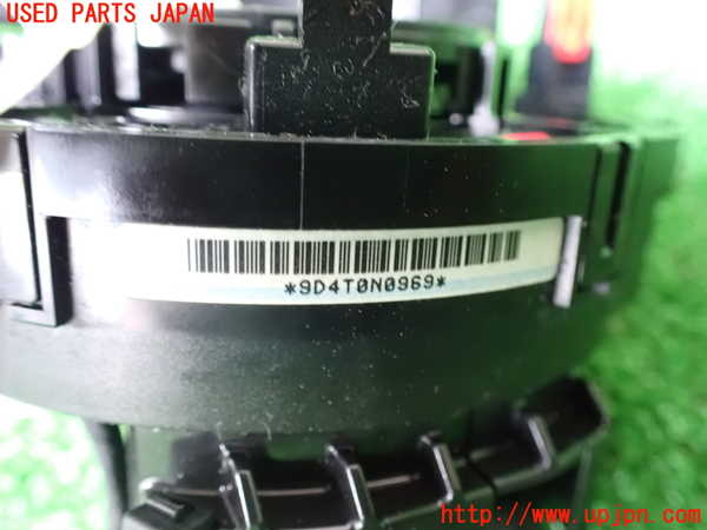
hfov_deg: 60.0
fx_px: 613
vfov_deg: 46.8
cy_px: 265
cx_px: 354
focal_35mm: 30
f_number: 2.3
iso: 1600
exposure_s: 1/30
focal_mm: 5.4
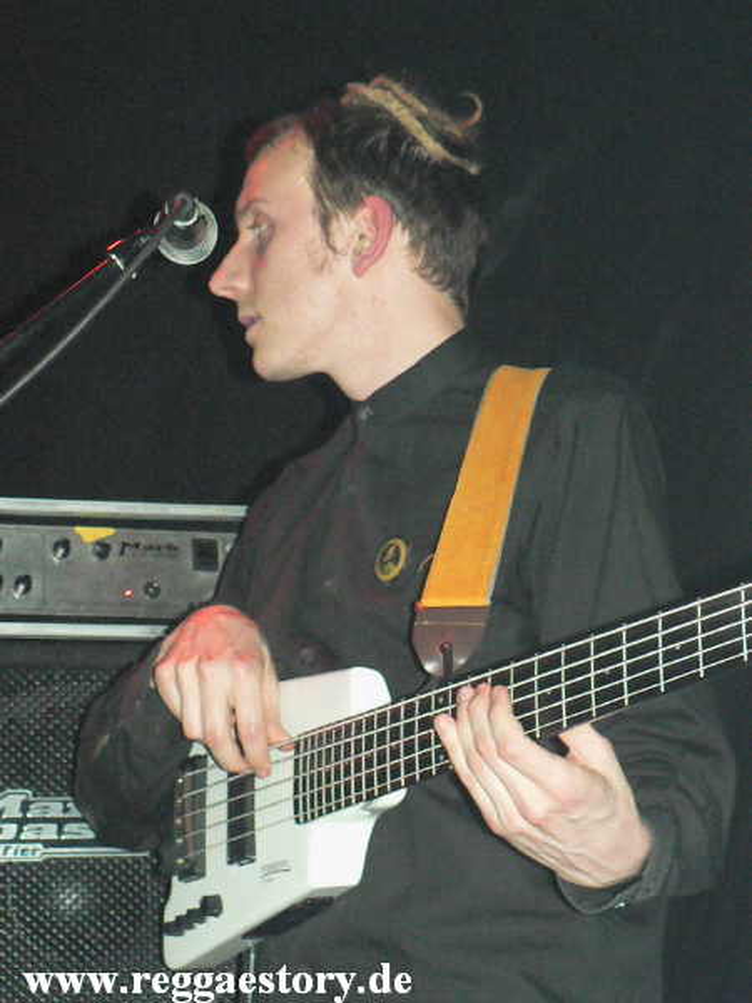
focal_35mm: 60
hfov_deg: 24.4
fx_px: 1738
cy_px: 502
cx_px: 376
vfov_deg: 32.2
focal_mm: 10.2
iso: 400
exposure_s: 1/60
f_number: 3.2
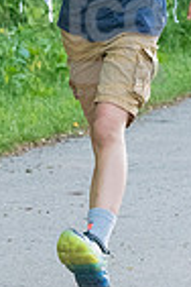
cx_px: 117
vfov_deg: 5.3
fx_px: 3119
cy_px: 41
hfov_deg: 3.5
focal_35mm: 392
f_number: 5.6
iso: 4000
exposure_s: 1/1600
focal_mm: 82
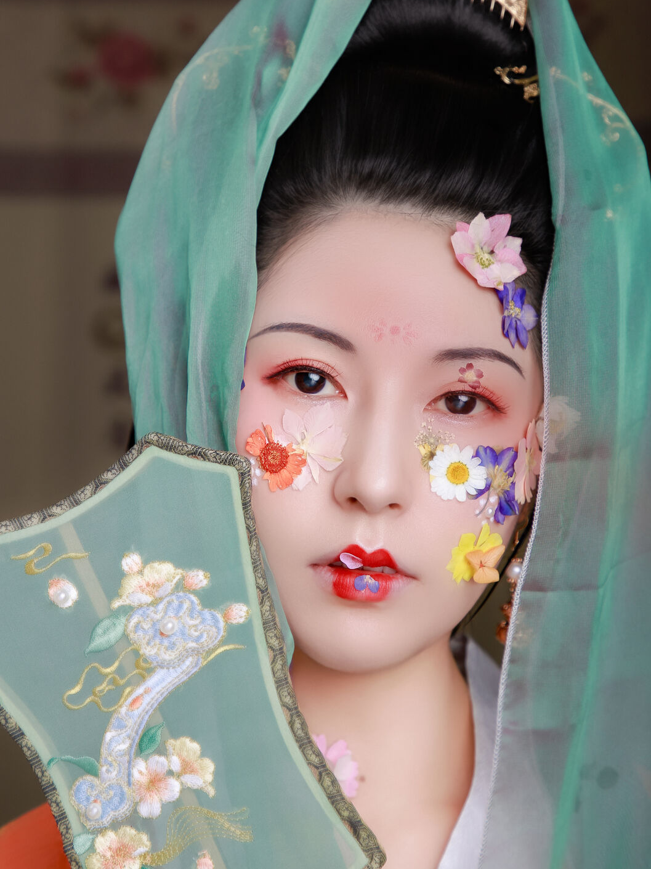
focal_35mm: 97
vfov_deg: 20.2
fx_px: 2433
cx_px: 330
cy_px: 324
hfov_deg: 15.2
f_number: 6.3
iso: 100
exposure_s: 1/160
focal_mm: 80
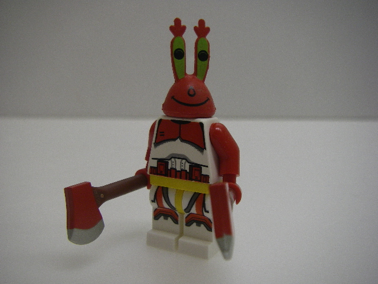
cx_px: 189
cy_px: 142
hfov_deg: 49.0
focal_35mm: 38
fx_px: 415
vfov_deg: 37.7
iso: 160
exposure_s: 1/50
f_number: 3.3
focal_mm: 6.3
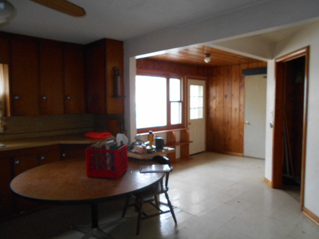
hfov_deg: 67.3
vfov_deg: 53.1
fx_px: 240
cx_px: 160
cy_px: 120
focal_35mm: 26
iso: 400
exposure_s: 1/25
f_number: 3.2
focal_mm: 4.6
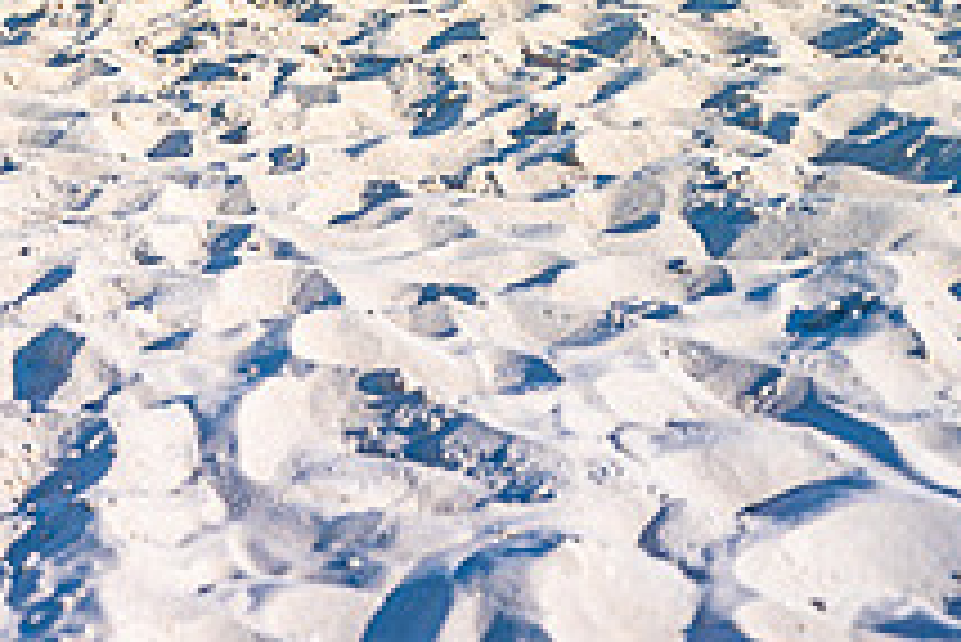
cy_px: -168
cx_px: -328
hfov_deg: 25.9
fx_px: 1736
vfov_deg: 19.5
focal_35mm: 65
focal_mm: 24
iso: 100
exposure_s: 1/2000
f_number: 2.8
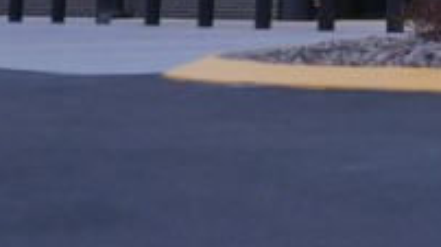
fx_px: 2324
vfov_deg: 5.8
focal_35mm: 199
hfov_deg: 10.0
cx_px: 918
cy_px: -411
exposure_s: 1/100
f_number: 4
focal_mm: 18
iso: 200
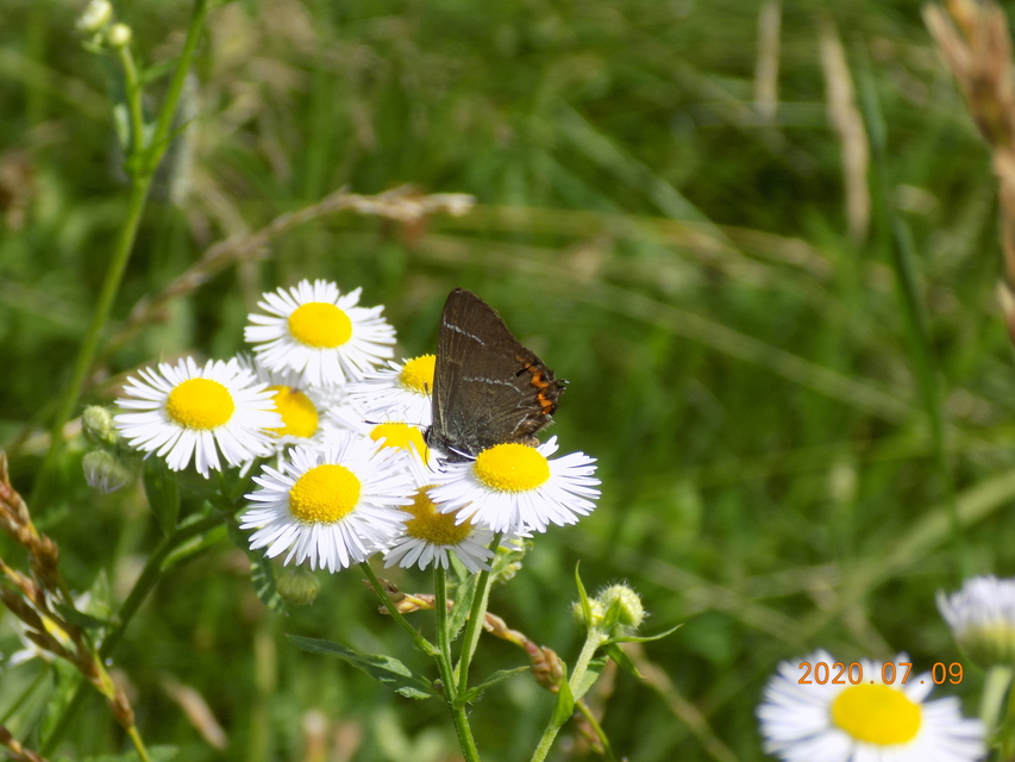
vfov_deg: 12.6
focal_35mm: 118
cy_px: 381
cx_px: 508
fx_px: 3460
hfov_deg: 16.7
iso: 80
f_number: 4.8
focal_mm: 20.9
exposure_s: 1/500
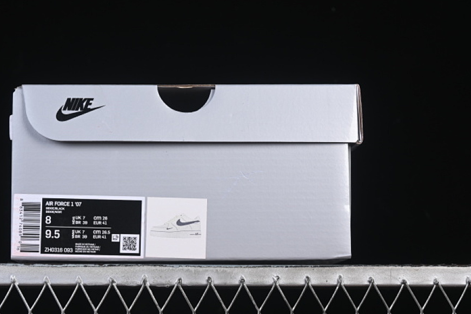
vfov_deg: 14.7
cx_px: 190
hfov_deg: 21.9
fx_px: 1217
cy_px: 143
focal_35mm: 93
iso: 160
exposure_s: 1/100
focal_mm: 50
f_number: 8
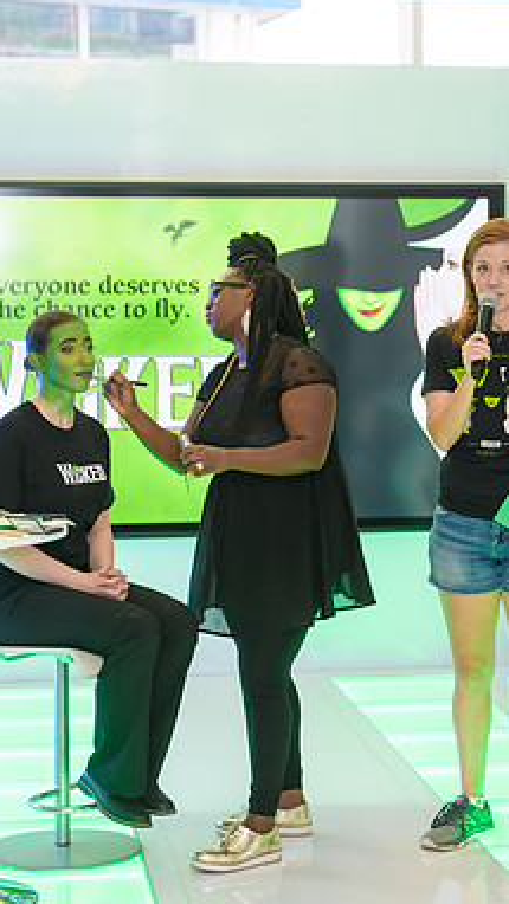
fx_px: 2135
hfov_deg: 13.6
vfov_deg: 23.9
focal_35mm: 89
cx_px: 343
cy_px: 453
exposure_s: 1/125
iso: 400
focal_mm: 56
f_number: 3.2
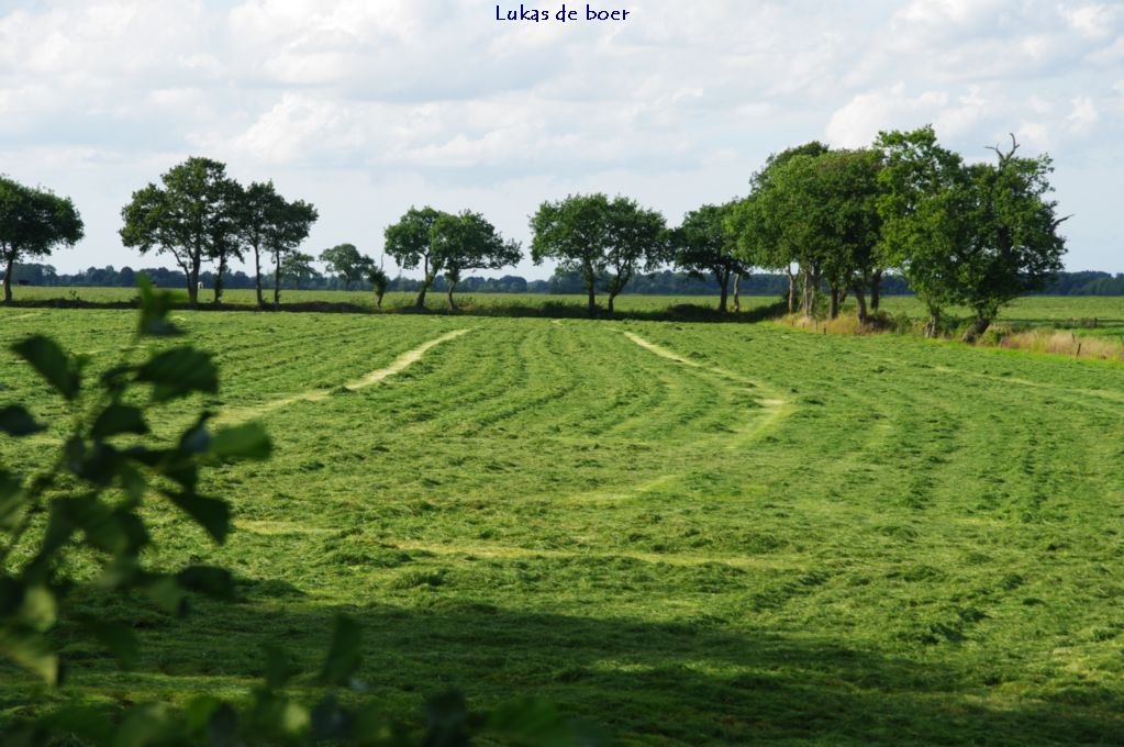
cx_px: 562
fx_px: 3509
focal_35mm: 112
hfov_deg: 18.2
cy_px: 374
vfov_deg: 12.2
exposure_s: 1/125
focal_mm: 75
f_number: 8
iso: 100
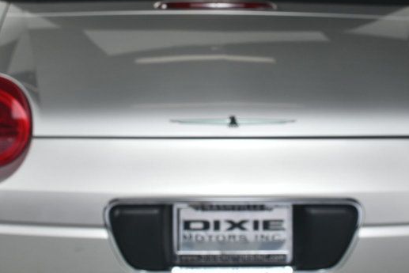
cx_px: 214
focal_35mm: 95
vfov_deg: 14.4
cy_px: 75
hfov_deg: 21.5
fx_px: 1080
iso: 100
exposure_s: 1/160
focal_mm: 32
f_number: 13
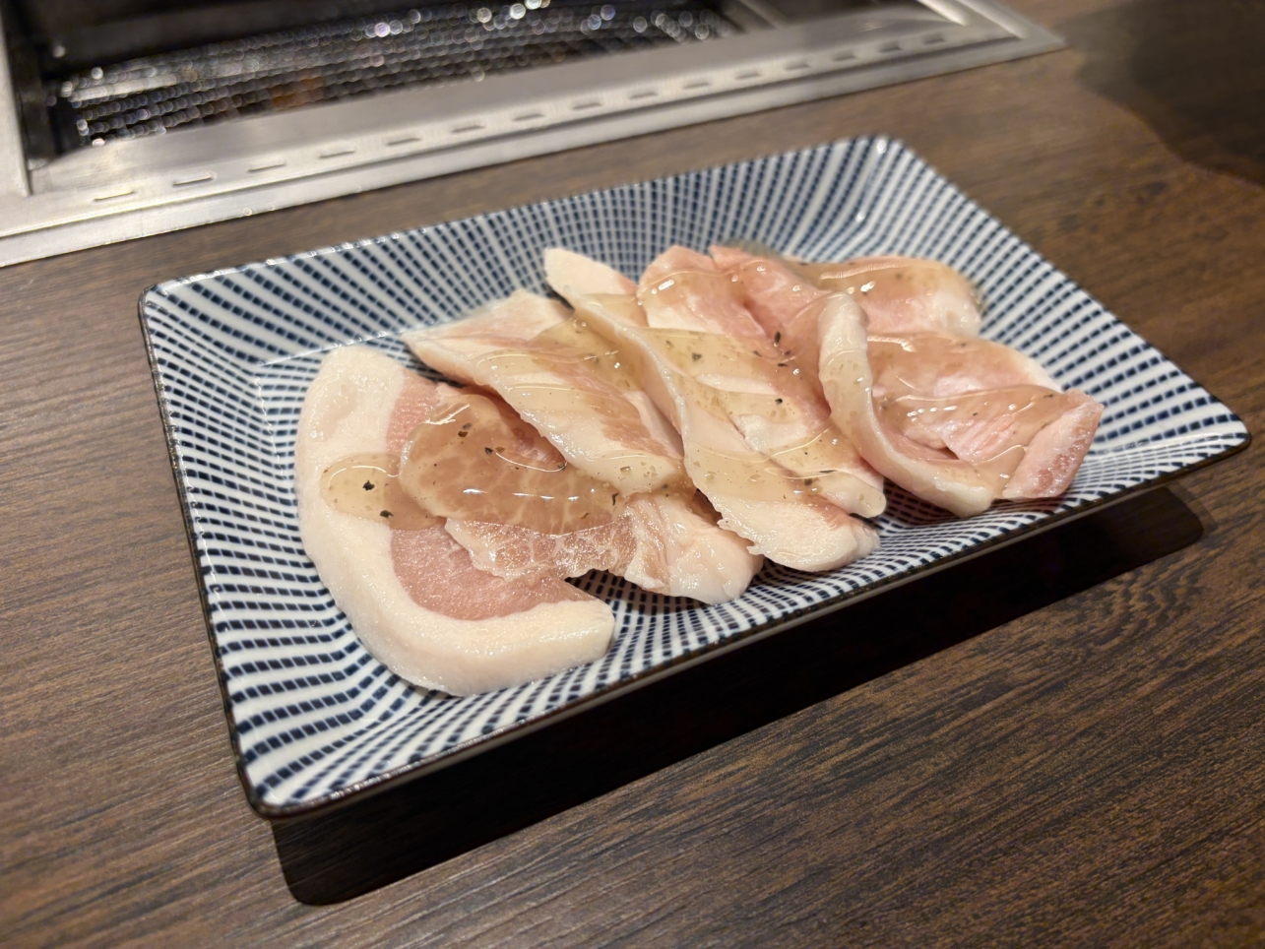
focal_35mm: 26
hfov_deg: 67.3
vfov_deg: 53.1
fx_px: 950
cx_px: 632
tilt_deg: -46.2
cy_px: 474
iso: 64
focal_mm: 5.96
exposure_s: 1/100
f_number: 1.6
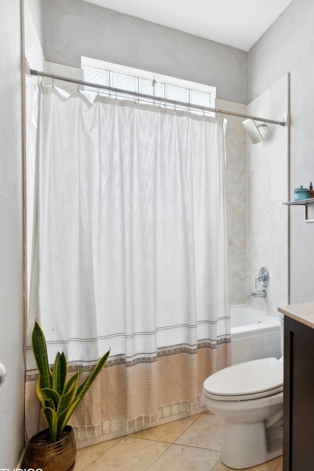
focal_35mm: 25
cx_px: 317
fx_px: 327
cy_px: 238
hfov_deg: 43.6
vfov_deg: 71.5
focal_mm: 16
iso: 320
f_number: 8
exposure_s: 1/10
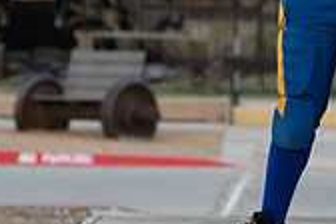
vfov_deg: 5.7
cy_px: -47
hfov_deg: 8.5
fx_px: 2249
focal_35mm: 241
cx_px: 346
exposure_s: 1/320
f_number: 2.8
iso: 500
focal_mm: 70
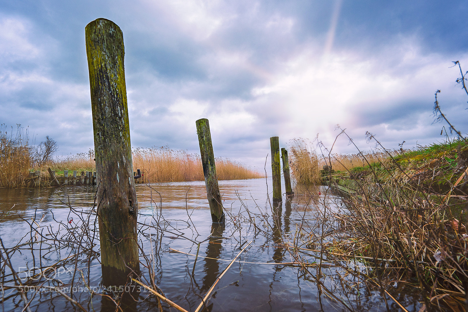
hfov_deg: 96.7
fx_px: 208
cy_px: 156
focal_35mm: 16
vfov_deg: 73.7
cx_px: 234
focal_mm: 16
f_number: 7.1
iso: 500
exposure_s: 1/30
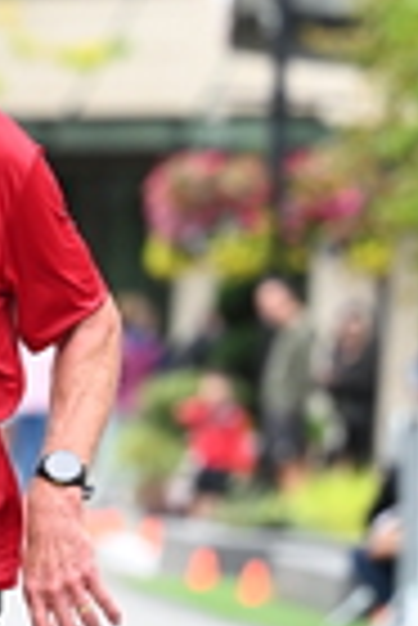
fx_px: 7887
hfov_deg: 3.0
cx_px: -128
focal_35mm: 454
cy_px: 212
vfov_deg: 4.5
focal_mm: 115
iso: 800
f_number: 2.8
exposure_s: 1/1600
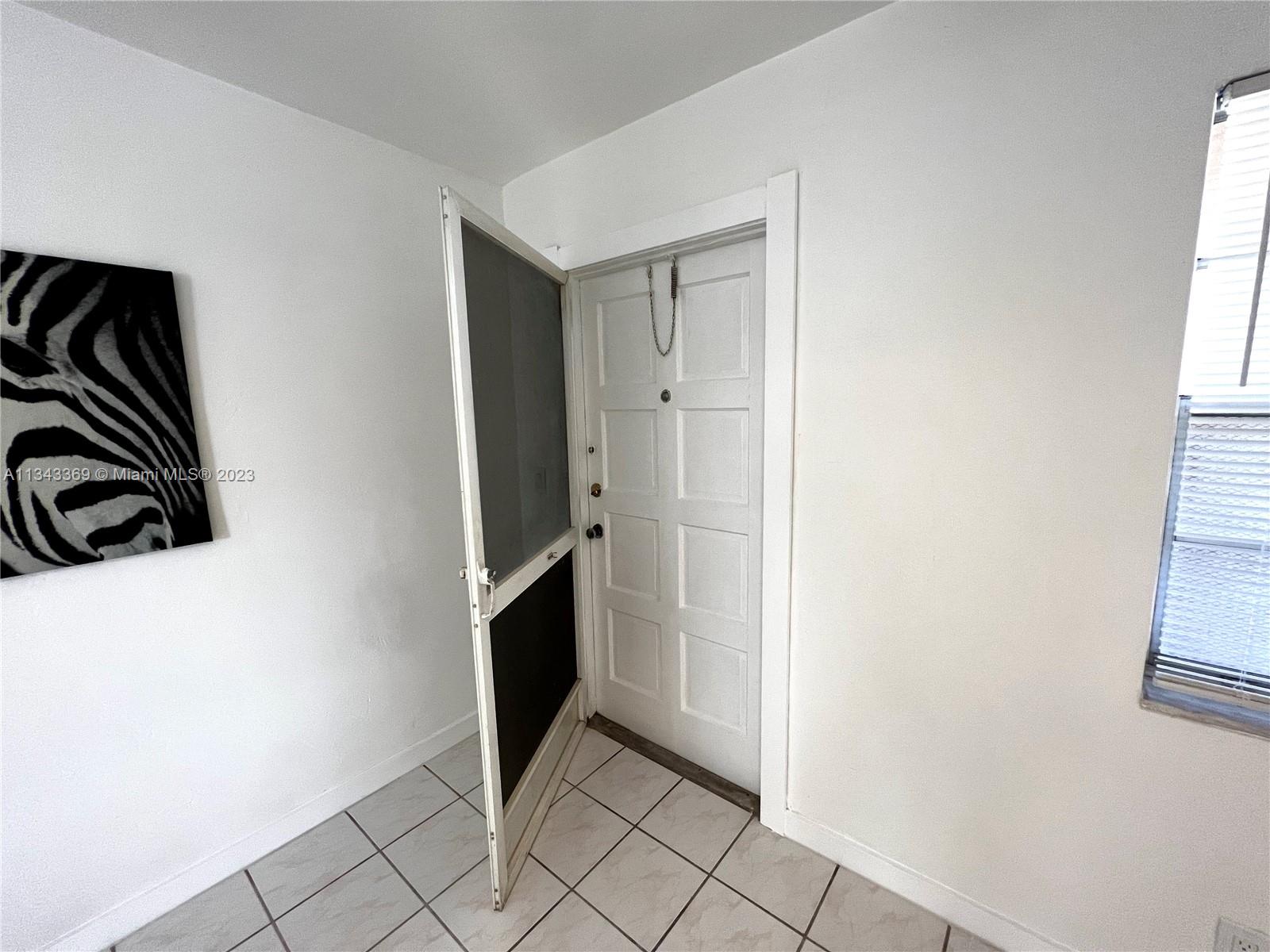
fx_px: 477
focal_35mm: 13
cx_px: 635
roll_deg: +1.3
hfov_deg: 106.2
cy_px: 476
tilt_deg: -8.3
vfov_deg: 89.9
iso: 160
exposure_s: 1/60
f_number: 1.8
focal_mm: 1.57
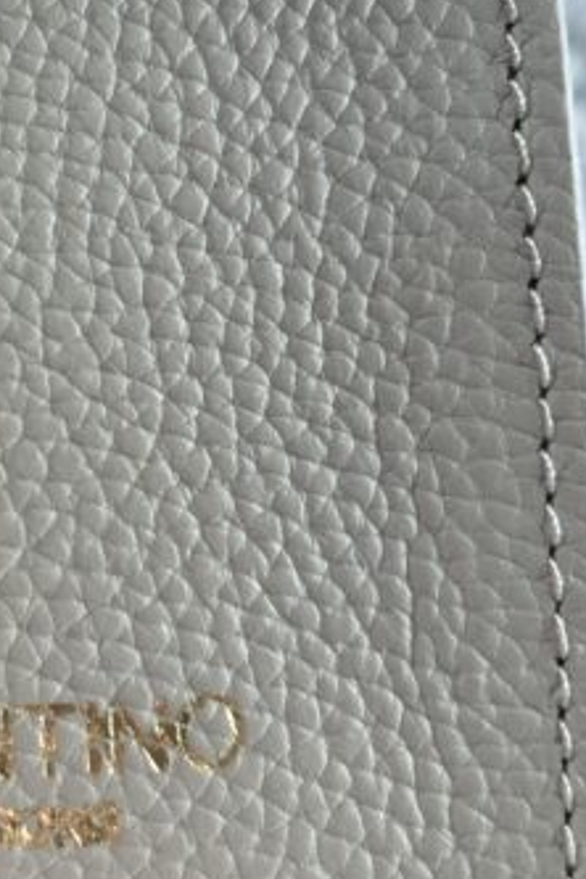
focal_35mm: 65
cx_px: -129
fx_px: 1587
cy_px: 238
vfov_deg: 30.5
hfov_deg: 19.6
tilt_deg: -58.9
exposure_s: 1/121
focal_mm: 5.7
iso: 40
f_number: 1.5
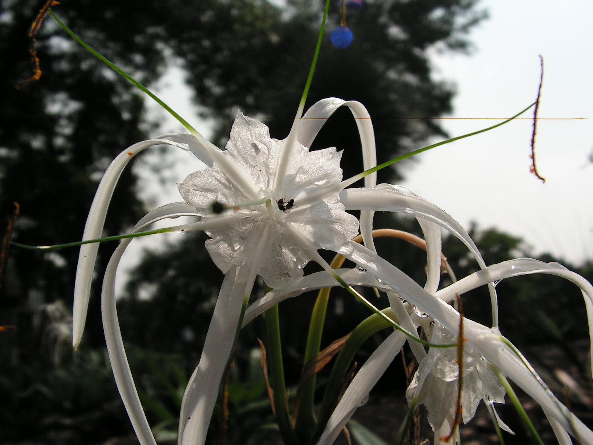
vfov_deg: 32.9
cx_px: 296
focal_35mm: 44
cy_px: 222
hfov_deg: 42.9
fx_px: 754
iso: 64
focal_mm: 7.4
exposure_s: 1/1600
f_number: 4.8
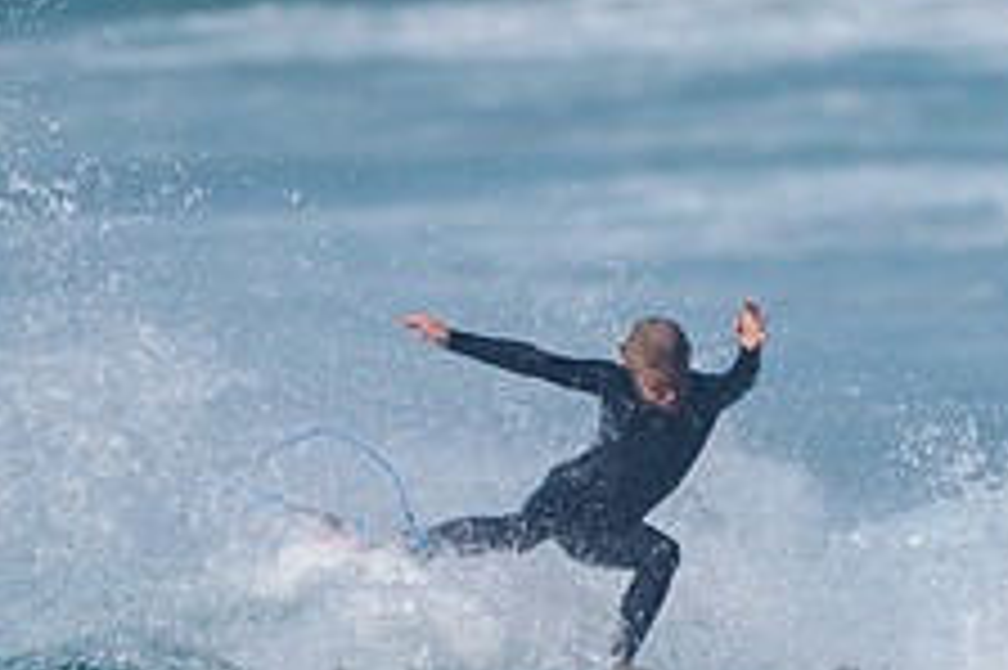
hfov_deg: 1.3
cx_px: 645
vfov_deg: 0.9
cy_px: 557
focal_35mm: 1588
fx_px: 44430
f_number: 5.6
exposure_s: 1/2000
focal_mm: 500
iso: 100
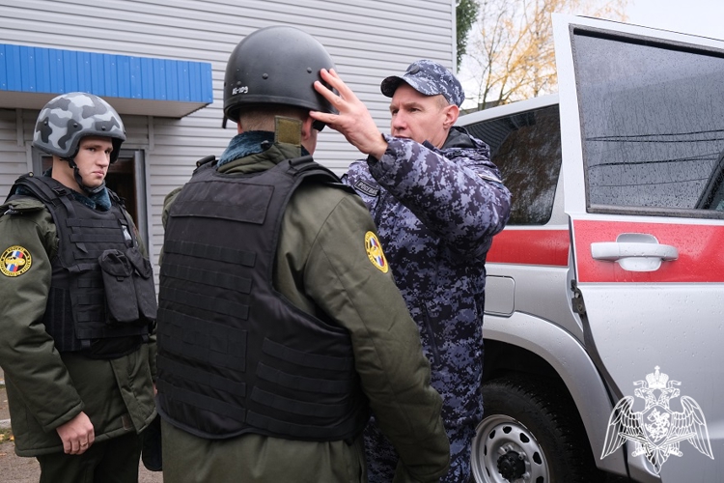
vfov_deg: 41.1
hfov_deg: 58.7
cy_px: 242
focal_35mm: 32
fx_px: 644
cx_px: 362
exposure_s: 1/80
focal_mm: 21.4
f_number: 4
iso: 320
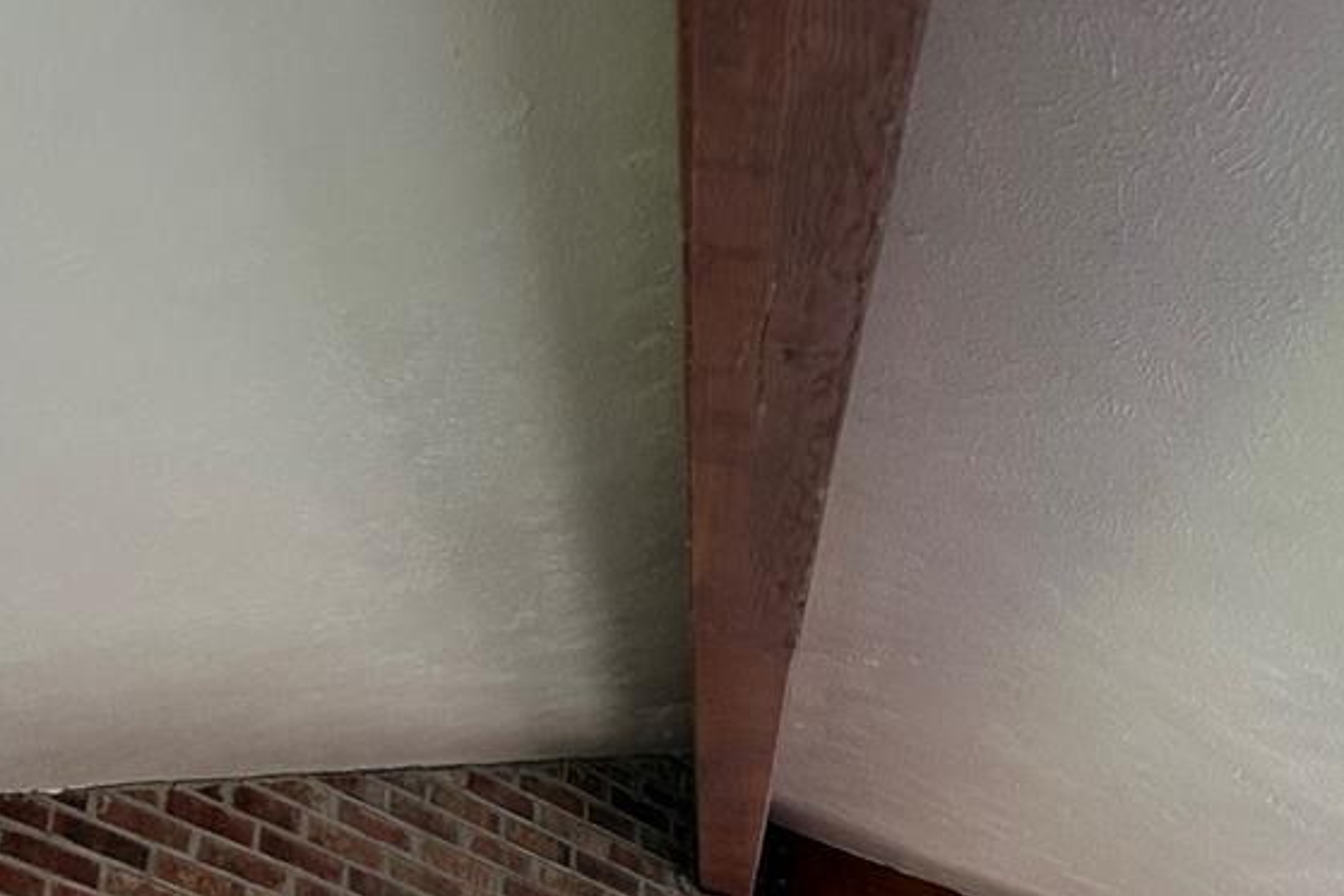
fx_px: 2166
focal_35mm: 58
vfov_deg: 20.5
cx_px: 986
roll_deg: +1.4
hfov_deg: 33.9
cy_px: 1283
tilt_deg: +17.6
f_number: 1.5
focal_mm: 5.7
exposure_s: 1/121
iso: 125
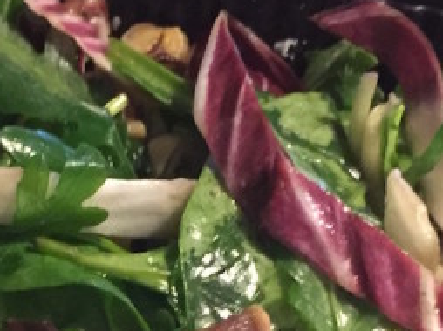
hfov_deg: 16.7
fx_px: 1496
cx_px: 105
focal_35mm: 117
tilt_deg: -58.9
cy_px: 453
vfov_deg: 12.2
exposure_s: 1/17
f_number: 2.2
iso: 320
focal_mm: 4.15
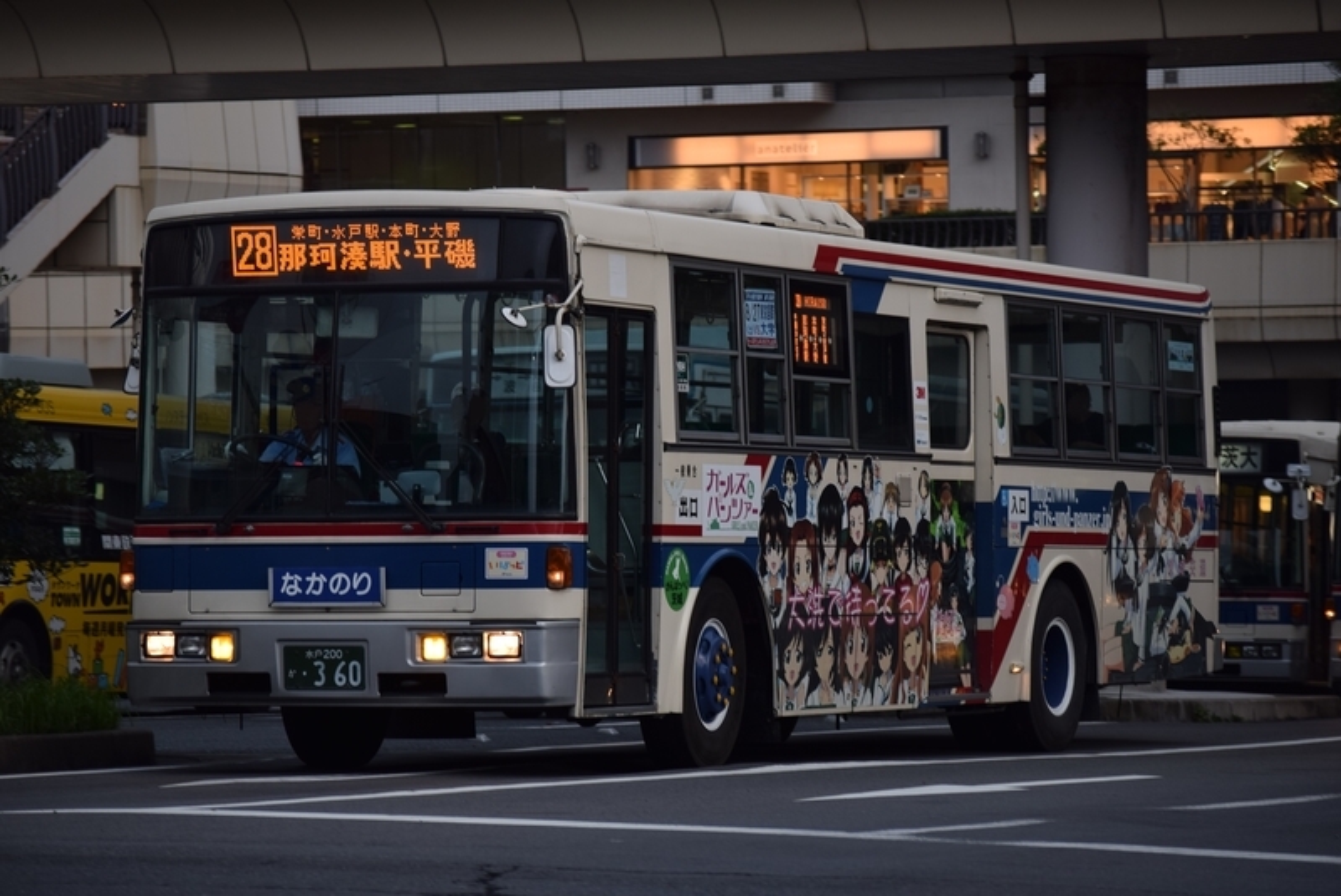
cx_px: 670
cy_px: 448
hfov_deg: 13.4
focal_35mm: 153
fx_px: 5704
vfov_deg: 9.0
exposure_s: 1/80
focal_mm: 102
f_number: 4.5
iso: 100
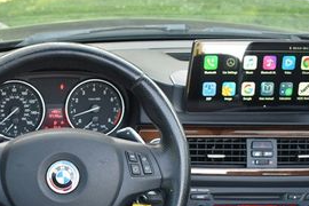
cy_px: 223
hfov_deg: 31.0
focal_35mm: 64
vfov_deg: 20.3
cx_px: 88
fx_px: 549
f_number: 3.5
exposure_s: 1/200
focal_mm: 18
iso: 800
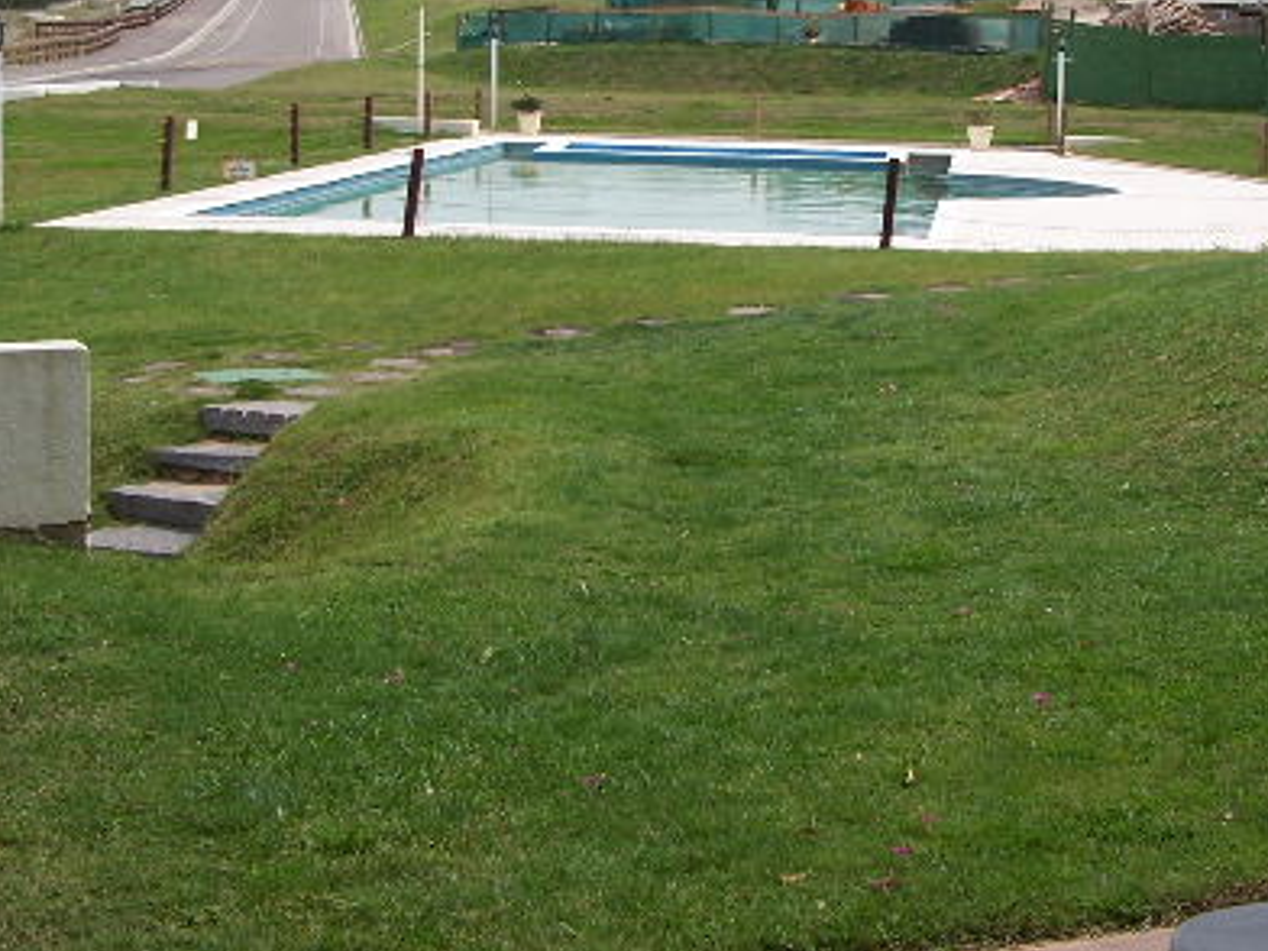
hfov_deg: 30.9
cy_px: 278
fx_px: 2271
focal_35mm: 62
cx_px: 870
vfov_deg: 23.5
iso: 80
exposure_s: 1/800
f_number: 4
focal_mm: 6.3
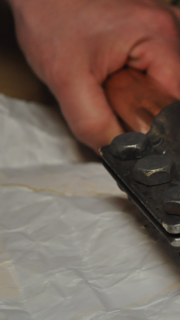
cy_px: 160
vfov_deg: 16.4
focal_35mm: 131
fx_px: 1110
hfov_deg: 9.2
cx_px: 207
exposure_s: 1/60
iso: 1400
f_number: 5.6
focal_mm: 55
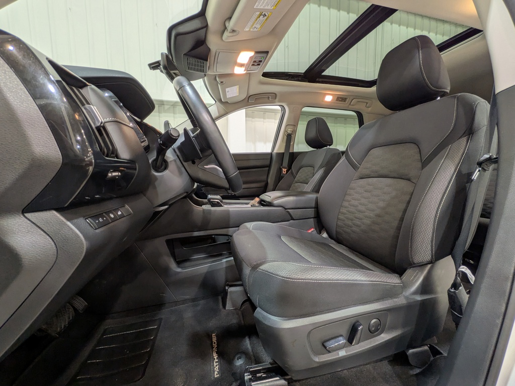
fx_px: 208
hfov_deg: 102.1
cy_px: 193
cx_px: 258
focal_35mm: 14
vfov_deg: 85.7
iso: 56
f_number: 2.2
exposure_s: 1/24
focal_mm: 1.83
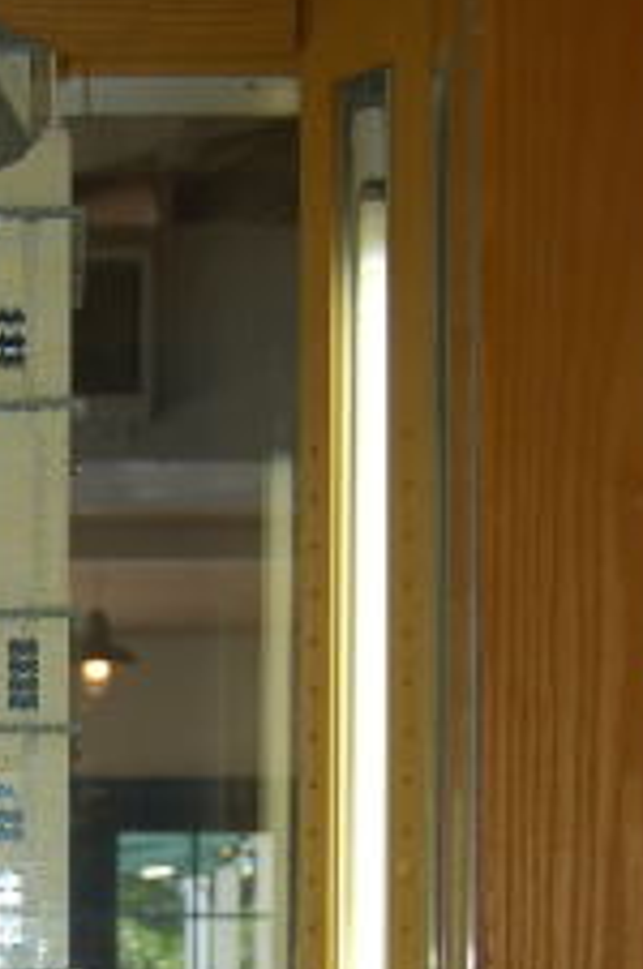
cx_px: -105
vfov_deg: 19.2
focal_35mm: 102
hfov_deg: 13.1
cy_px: 1063
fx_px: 2741
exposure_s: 1/250
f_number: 4
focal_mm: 24
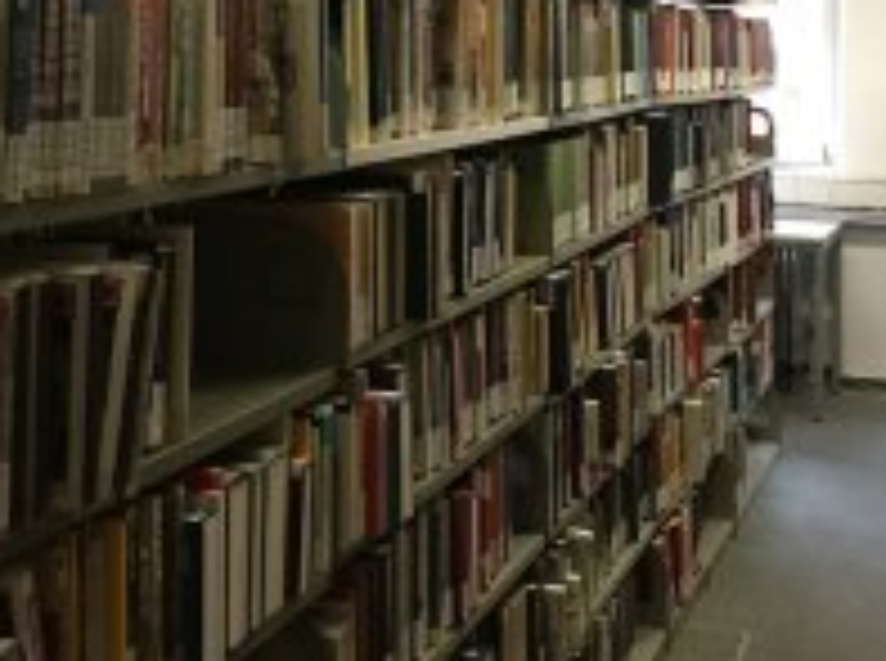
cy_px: 58
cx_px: 450
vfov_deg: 24.0
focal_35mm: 59
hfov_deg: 32.8
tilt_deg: -0.8
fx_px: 1507
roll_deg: -1.1
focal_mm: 4.15
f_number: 2.2
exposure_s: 1/33
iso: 250
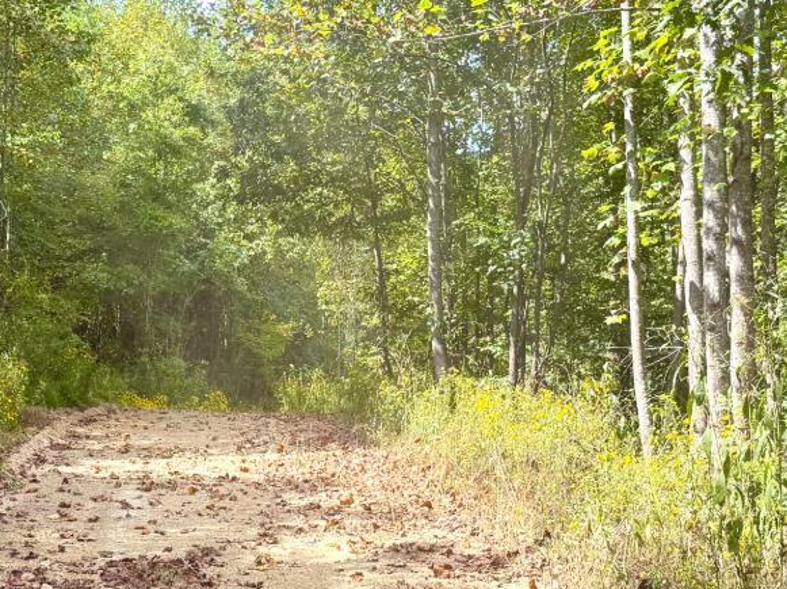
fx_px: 1409
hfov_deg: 31.1
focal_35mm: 62
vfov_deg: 23.4
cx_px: 291
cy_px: 424
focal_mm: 6.76
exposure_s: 1/1361
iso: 100
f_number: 1.78
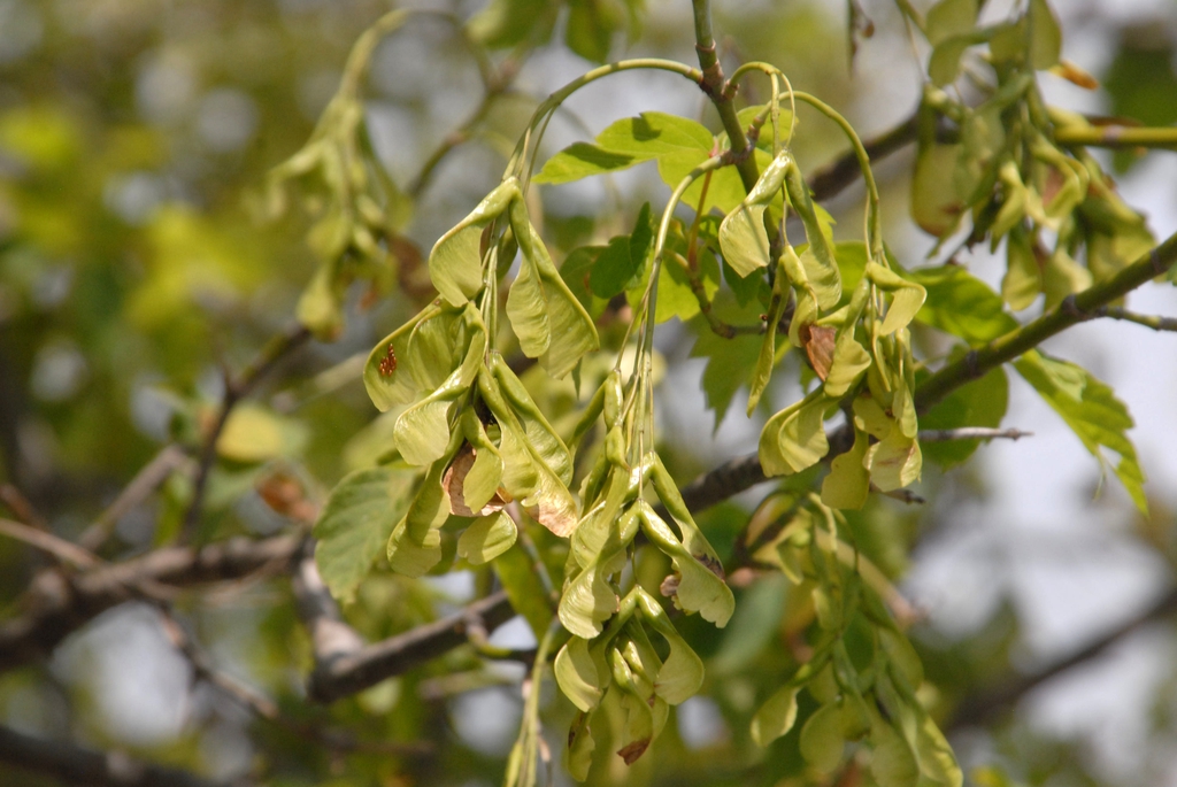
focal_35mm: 360
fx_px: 11781
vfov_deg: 3.8
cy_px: 394
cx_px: 588
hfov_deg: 5.7
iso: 400
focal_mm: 240
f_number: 11
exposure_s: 1/500
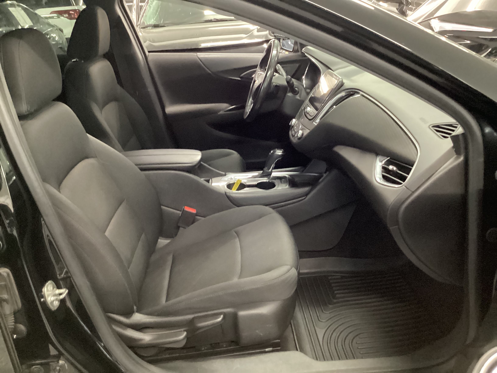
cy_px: 186
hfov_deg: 58.4
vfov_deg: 45.4
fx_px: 445
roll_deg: +4.2
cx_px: 248
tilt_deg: -23.9
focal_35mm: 31
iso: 640
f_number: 2.4
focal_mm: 3.3
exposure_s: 1/20
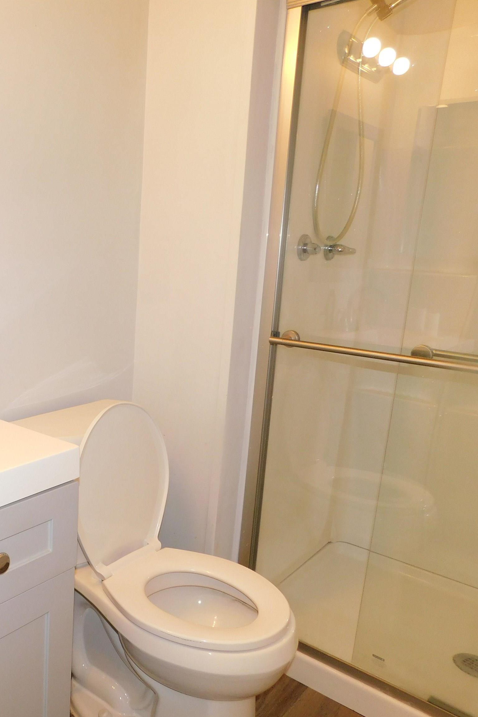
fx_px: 637
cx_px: 39
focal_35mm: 32
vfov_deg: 58.7
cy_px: 359
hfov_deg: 38.1
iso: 200
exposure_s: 1/30
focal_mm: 4
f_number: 3
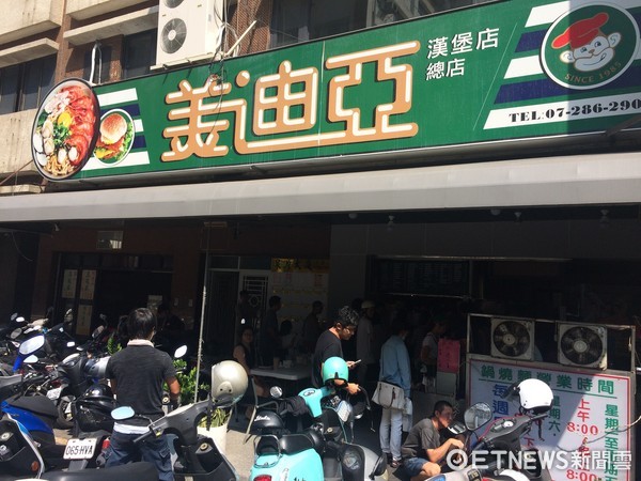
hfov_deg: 61.7
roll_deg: -3.8
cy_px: 240
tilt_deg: +7.6
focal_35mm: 29
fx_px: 537
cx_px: 320
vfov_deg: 48.2
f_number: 2.2
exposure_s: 1/1208
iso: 32
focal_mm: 4.15
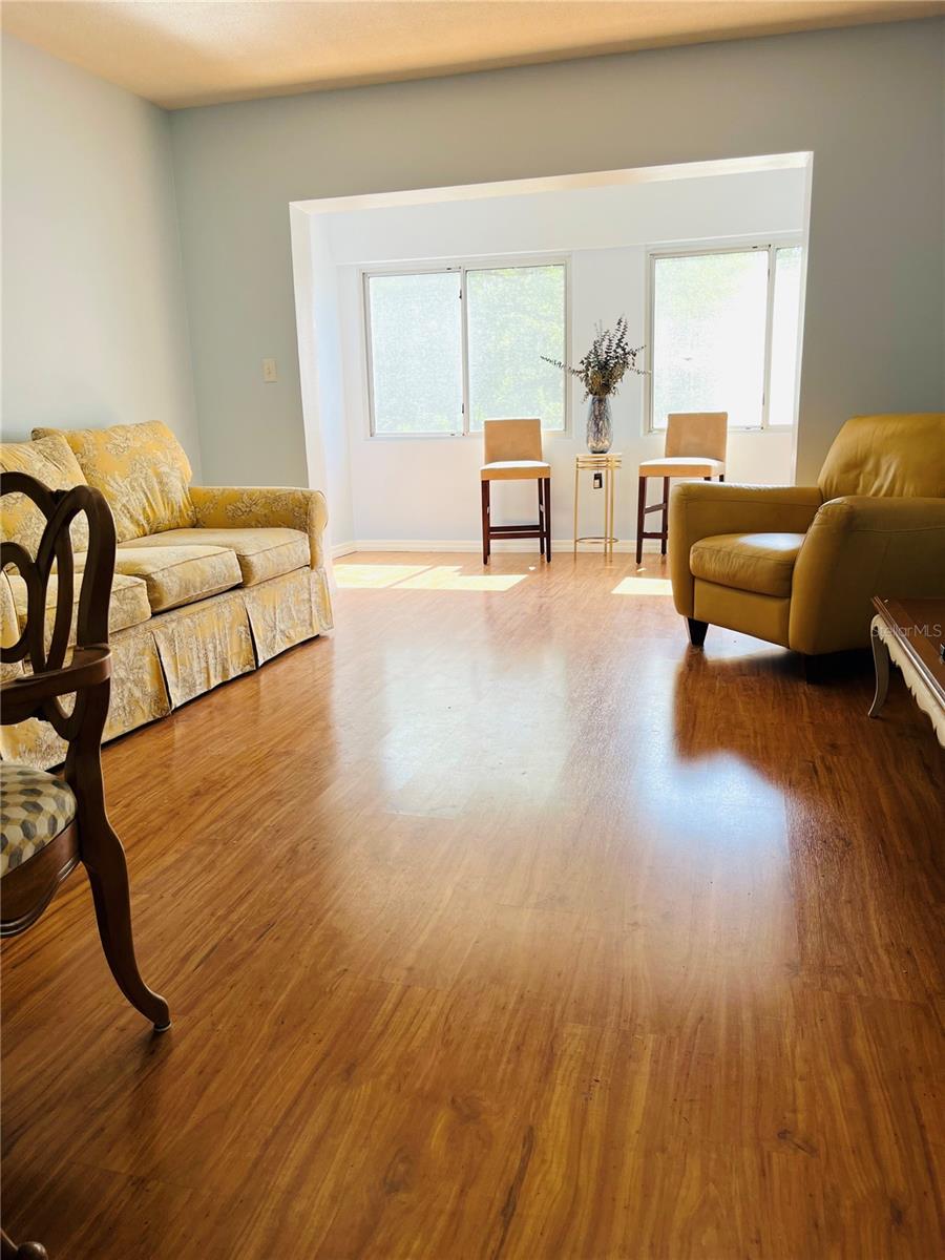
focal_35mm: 26
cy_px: 630
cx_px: 472
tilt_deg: -12.8
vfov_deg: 67.3
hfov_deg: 53.1
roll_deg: +2.2
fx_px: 946
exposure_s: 1/120
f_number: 1.6
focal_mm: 5.1
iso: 32
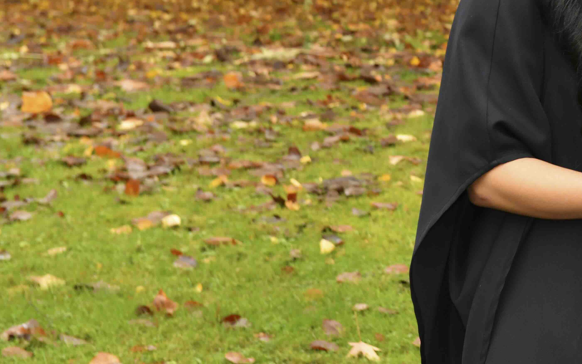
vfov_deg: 6.2
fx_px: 3331
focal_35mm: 210
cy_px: -124
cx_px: 837
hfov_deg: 9.7
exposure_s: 1/125
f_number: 6.3
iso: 400
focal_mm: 70
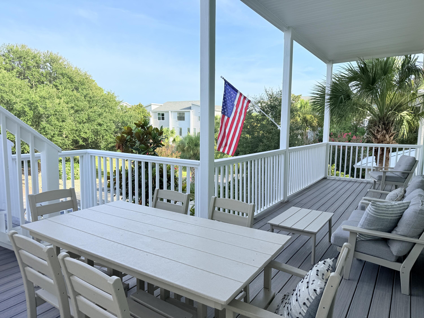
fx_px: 294
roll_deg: -1.0
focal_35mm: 24
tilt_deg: -6.7
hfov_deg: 71.6
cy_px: 159
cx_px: 212
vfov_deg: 56.8
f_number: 1.78
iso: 80
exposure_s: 1/2000
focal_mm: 6.76
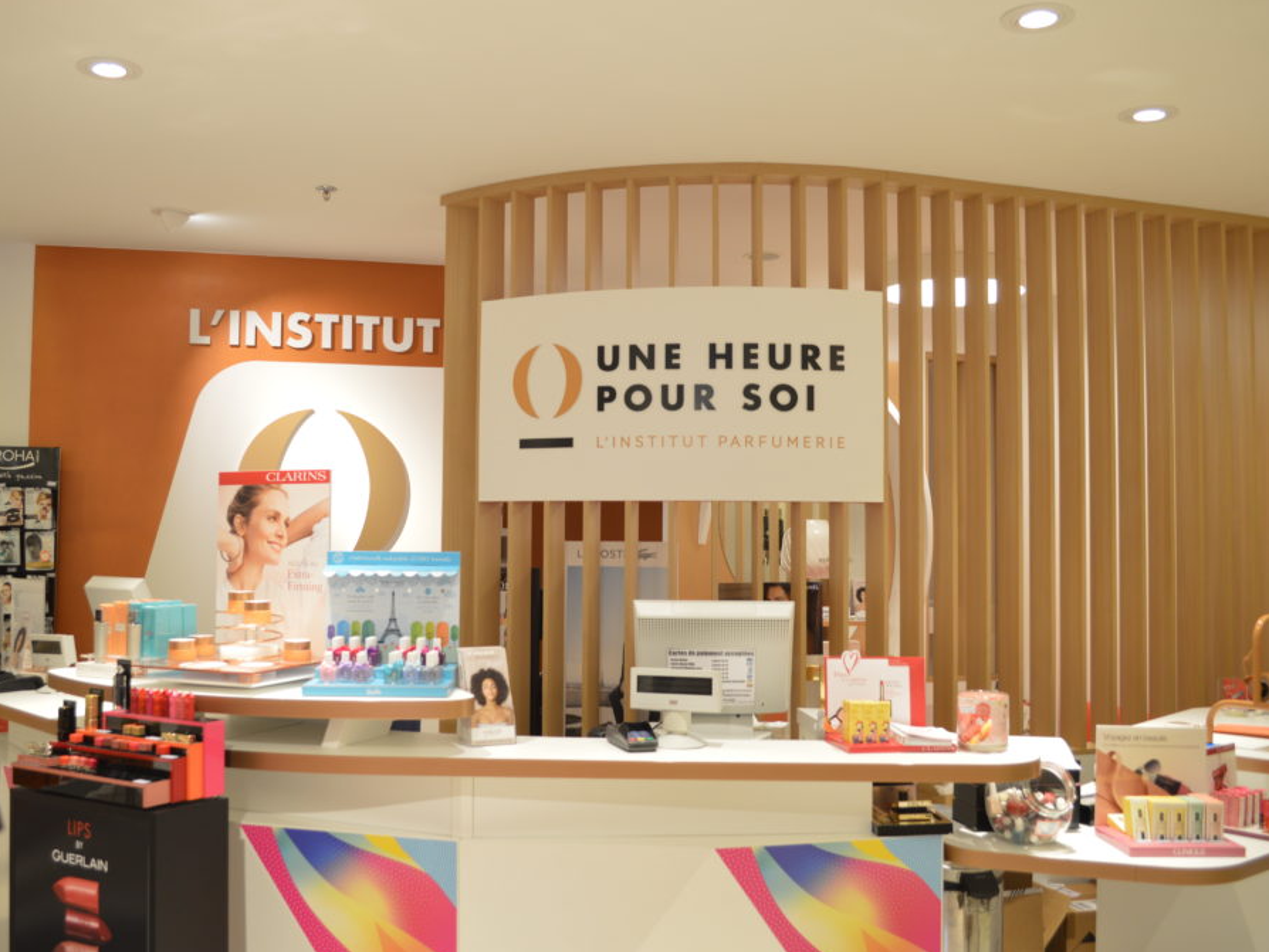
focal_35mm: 33
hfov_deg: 55.3
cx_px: 585
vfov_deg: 43.0
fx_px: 1210
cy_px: 477
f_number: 3.8
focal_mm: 20
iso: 250
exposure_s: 1/30
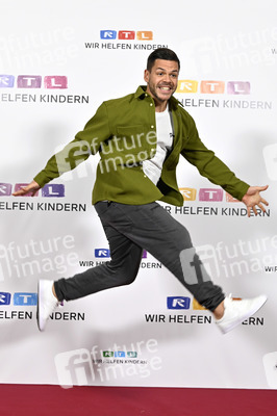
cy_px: 208
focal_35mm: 53
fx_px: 613
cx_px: 138
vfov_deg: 37.5
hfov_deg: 25.5
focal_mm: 53
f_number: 4
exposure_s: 1/320
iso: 1000
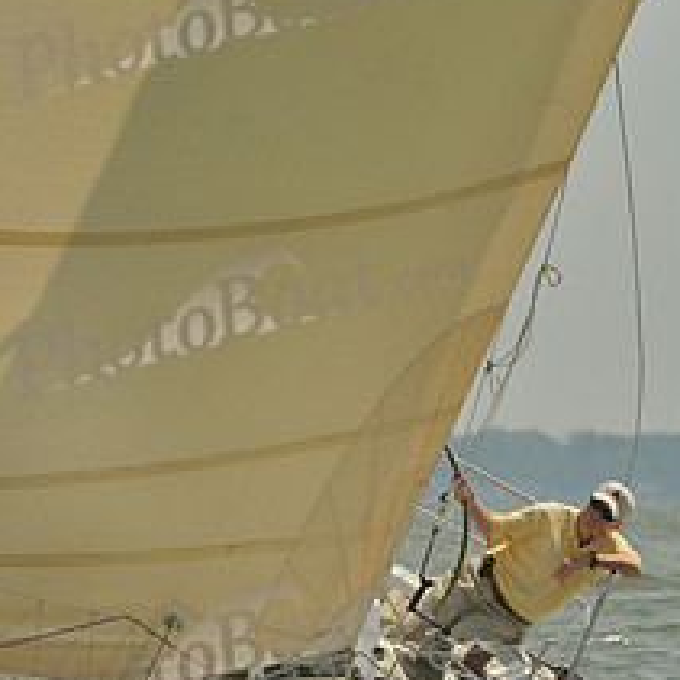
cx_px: -151
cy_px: 527
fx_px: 20780
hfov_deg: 1.9
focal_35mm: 935
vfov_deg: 1.9
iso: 400
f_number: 9
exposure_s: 1/1250
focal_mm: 400
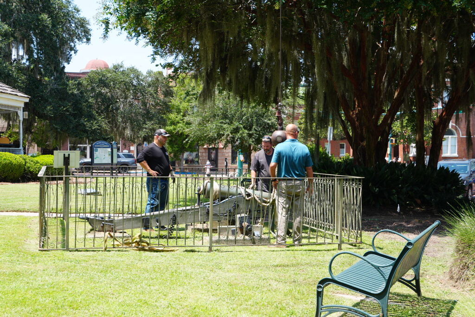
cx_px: 238
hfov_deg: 37.8
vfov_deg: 25.8
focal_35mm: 52
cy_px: 158
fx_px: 693
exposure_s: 1/100
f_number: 8
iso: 100
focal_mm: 35
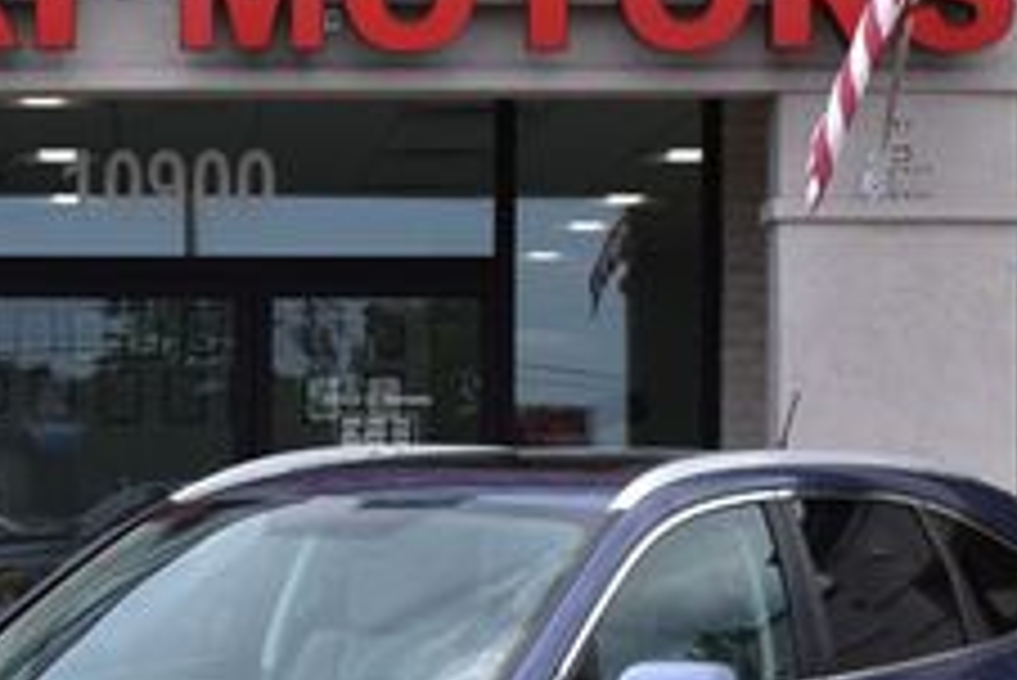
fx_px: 3715
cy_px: 639
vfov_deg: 10.4
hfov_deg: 15.4
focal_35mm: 131
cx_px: 117
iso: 400
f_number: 11
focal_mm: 31
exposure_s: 1/400
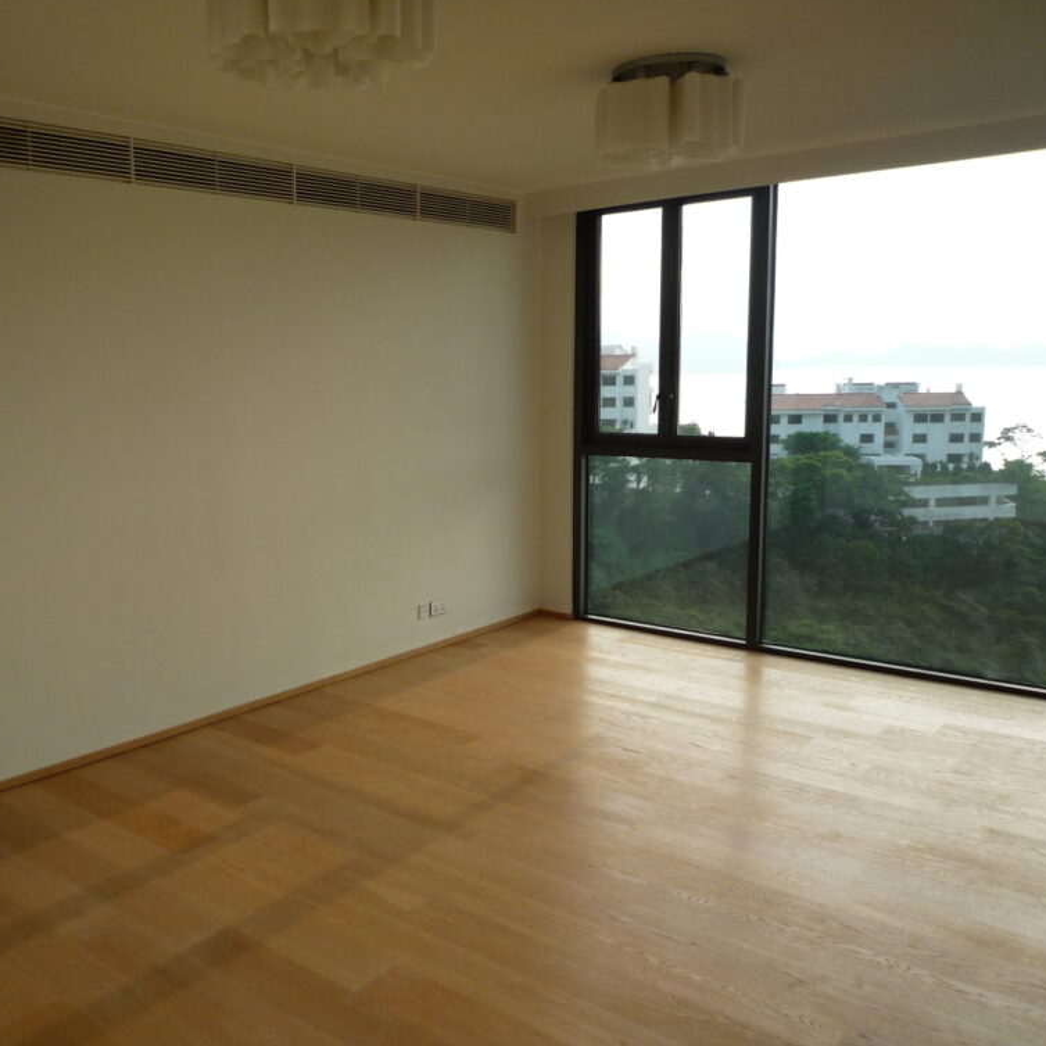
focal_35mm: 30
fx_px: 1026
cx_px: 355
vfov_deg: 54.0
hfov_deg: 53.1
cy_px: 515
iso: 100
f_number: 2.8
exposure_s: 1/400
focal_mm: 4.4
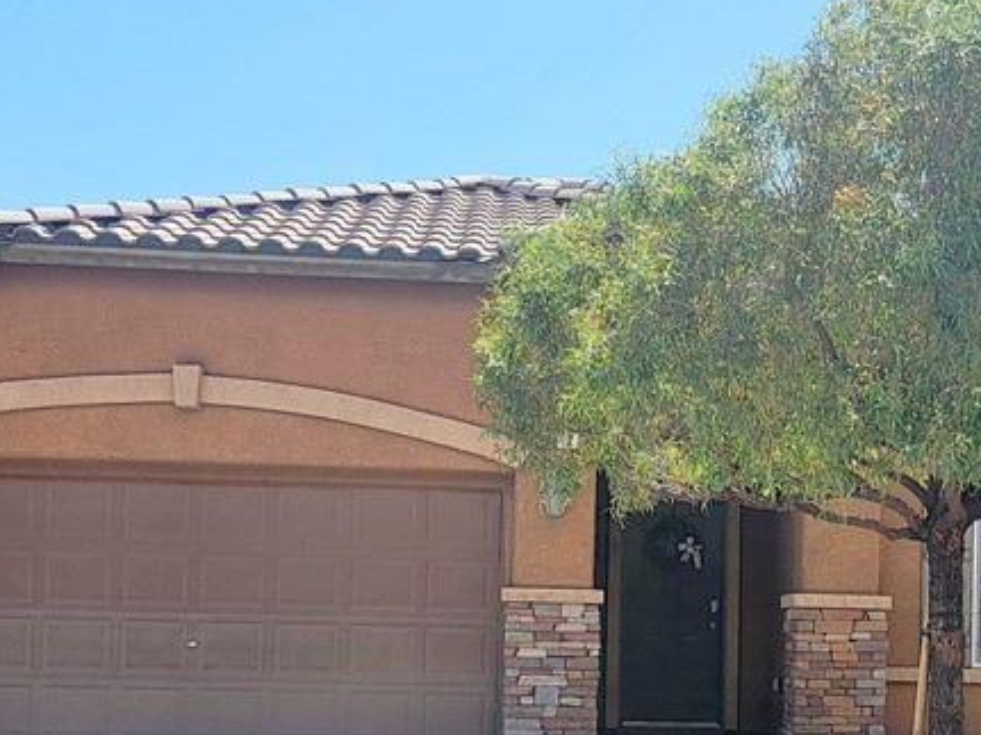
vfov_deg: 25.2
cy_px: 594
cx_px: 626
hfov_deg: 33.6
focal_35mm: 57
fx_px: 1615
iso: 16
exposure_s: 1/1000
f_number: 1.8
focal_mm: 6.7
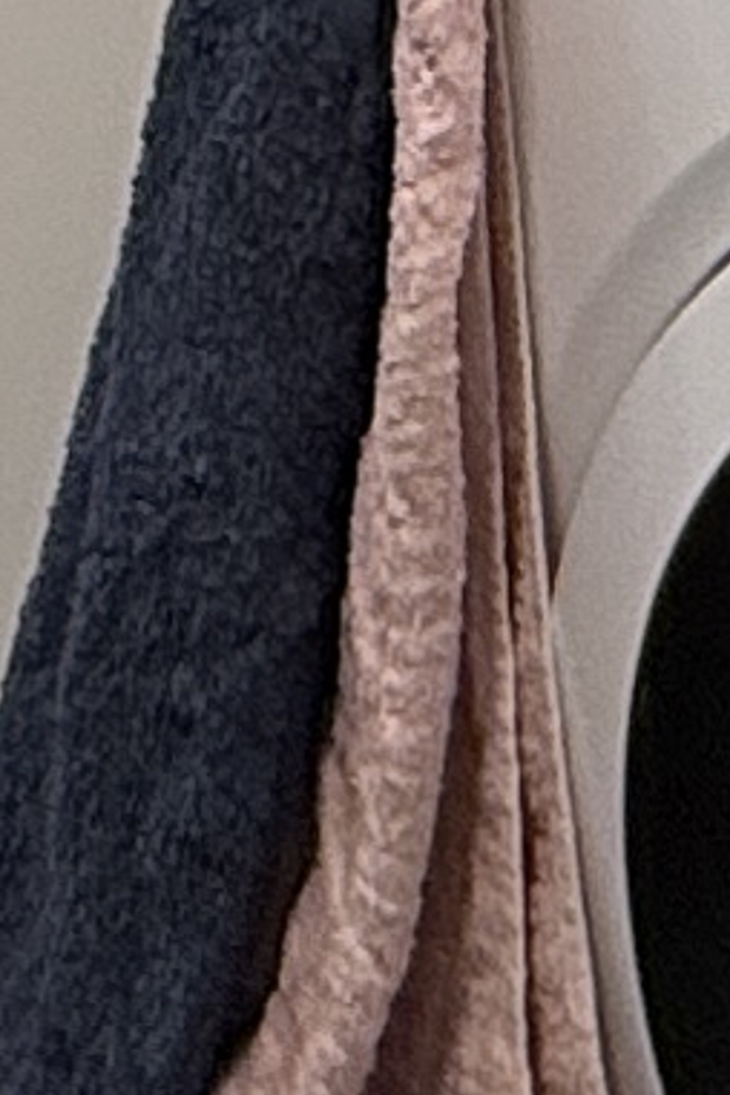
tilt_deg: -6.2
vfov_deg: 10.4
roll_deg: -2.8
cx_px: -1173
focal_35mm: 154
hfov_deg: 8.1
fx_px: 4684
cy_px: -1963
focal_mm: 2.22
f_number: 2.2
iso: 100
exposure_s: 1/100
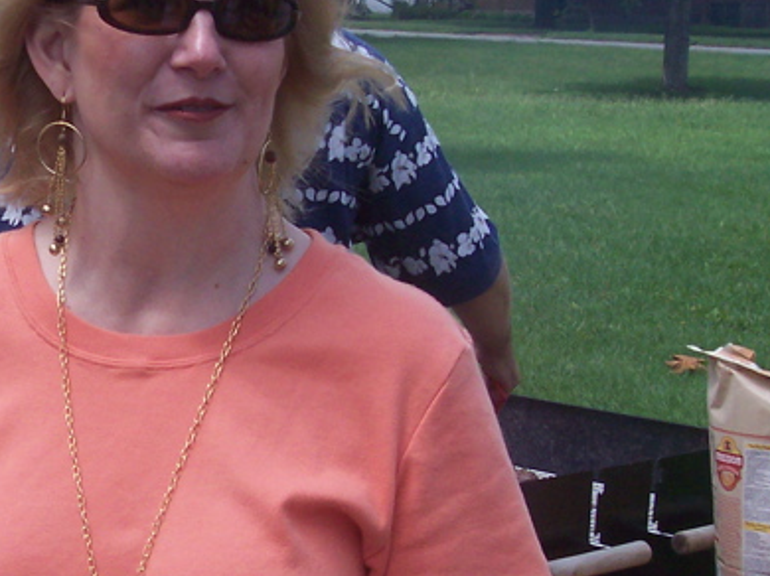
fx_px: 2312
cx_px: -6
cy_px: 252
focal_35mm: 104
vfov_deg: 14.2
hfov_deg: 18.4
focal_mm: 8
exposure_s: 1/700
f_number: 4.8
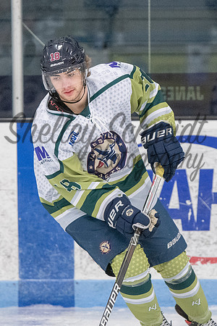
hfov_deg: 2.4
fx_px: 5083
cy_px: 122
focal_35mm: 562
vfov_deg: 3.7
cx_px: 102
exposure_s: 1/800
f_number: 3.5
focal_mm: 200
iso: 2000
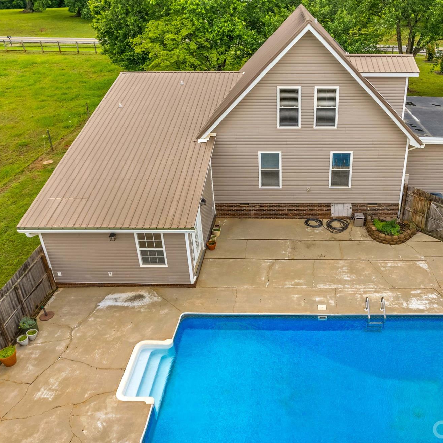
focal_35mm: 29
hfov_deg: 54.6
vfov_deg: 55.6
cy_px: 226
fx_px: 420
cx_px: 291
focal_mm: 8.38
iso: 100
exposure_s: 1/500
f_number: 2.8
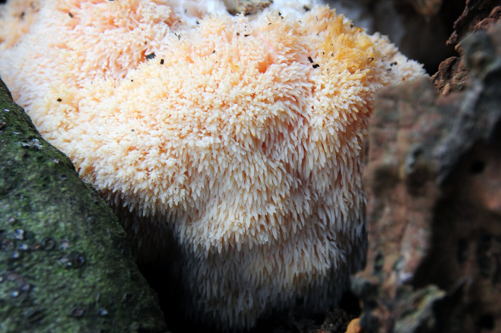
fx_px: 3961
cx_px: 250
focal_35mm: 285
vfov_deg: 4.8
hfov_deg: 7.2
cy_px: 166
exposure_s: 1/25
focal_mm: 190
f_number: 11
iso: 500
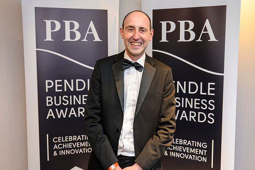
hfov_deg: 47.2
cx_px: 133
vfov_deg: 32.4
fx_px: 292
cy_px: 82
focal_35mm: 41
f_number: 4
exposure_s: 1/125
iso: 3200
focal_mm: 39
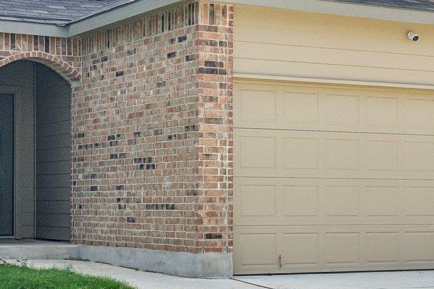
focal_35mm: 93
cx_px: 156
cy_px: 48
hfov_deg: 21.9
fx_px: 1121
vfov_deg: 14.6
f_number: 2.8
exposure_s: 1/2500
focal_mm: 30
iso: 200
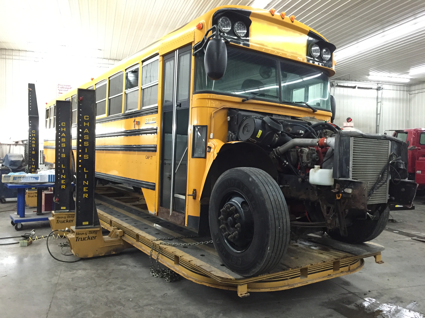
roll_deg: -1.0
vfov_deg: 48.2
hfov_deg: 61.7
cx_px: 212
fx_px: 356
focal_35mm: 29
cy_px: 159
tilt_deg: -1.8
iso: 250
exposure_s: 1/30
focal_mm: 4.15
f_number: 2.2
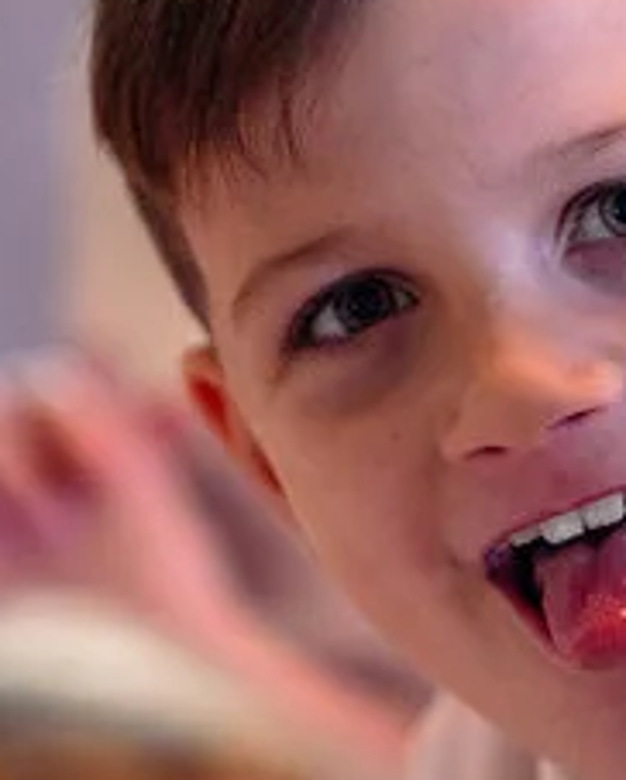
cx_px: 705
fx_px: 8326
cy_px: 256
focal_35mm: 360
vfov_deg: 5.4
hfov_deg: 4.3
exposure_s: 1/200
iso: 2500
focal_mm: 85
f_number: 1.8
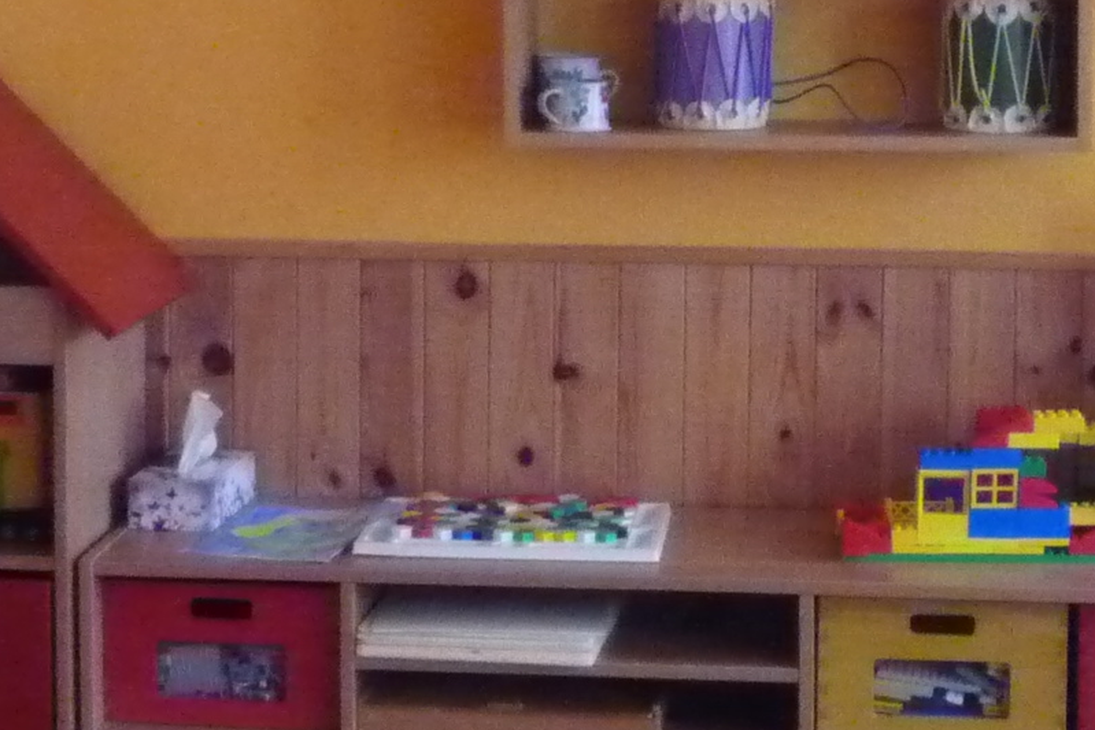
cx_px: 566
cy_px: 4
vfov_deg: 13.5
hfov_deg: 20.4
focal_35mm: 100
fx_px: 3042
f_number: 3.3
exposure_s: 1/13
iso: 800
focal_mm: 5.2
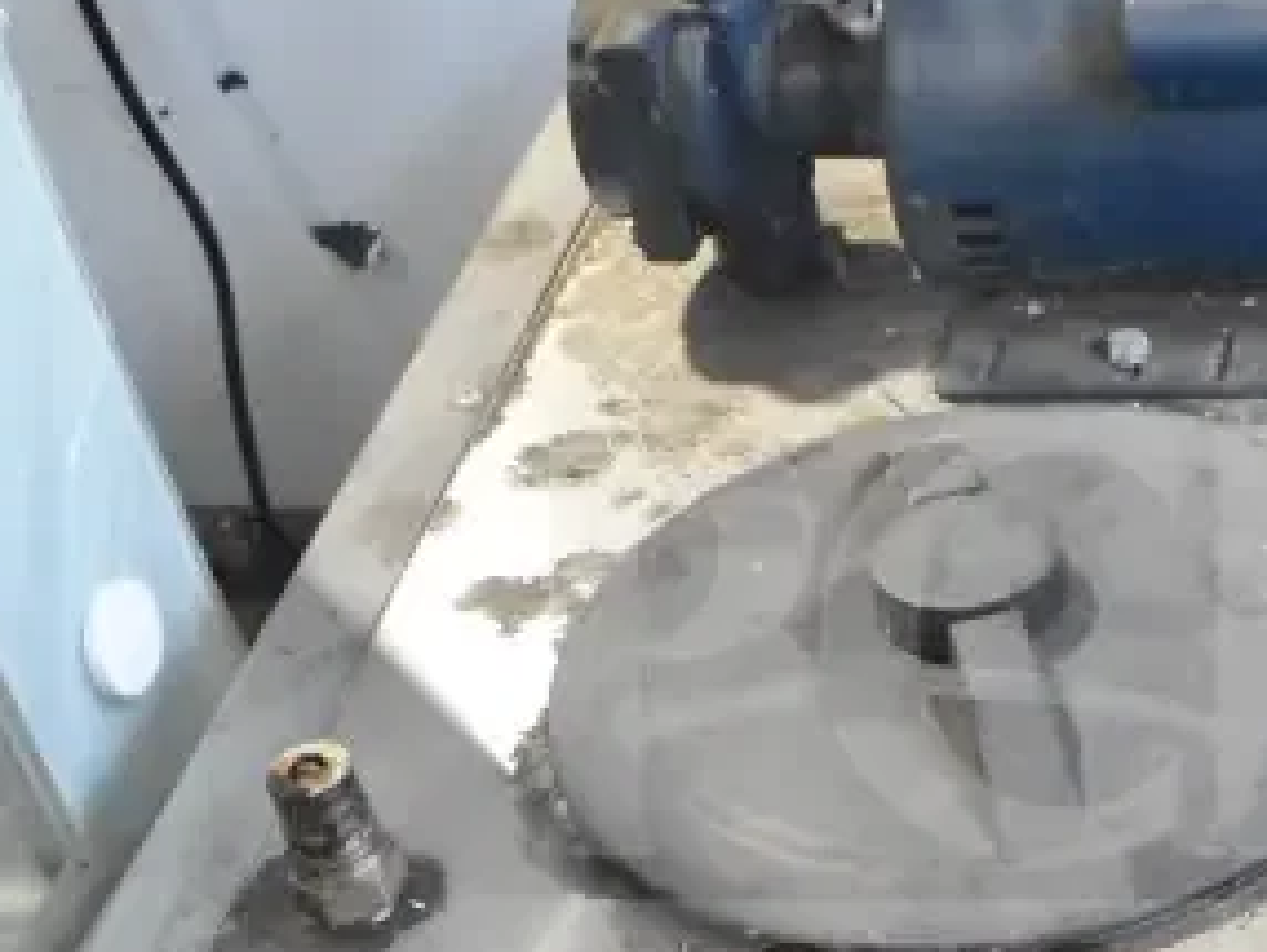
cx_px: 926
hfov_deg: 23.3
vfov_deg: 17.7
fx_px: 3040
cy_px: 759
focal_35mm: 83
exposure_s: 1/160
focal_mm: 18
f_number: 6.3
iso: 6400
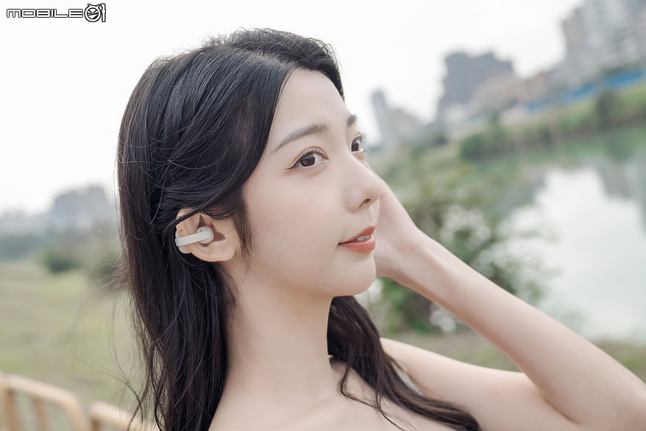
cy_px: 216
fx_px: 861
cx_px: 323
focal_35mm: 48
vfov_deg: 28.1
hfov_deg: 41.1
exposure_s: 1/125
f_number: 2.8
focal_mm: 32
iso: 100
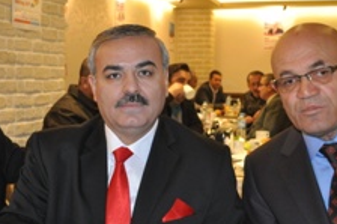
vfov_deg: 22.6
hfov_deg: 33.4
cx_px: 153
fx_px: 561
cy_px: 128
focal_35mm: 60
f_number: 3.8
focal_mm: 20
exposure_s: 1/60
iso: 800
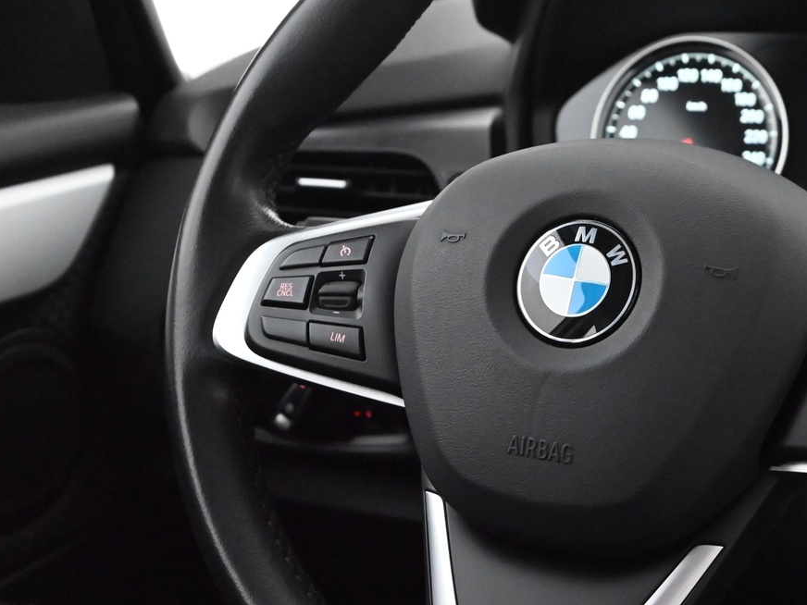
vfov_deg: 19.6
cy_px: 306
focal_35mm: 75
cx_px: 666
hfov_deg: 25.5
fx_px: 1748
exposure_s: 1/60
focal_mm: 42
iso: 10000
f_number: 5.6
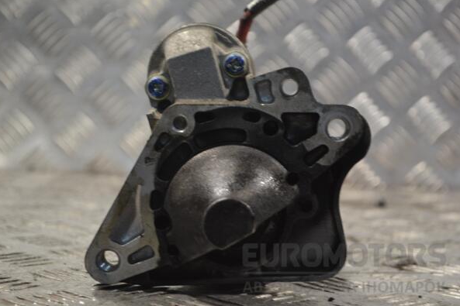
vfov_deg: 16.3
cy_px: 152
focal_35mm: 84
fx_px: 1067
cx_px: 228
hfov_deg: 24.3
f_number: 5.6
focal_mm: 55
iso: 500
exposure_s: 1/60
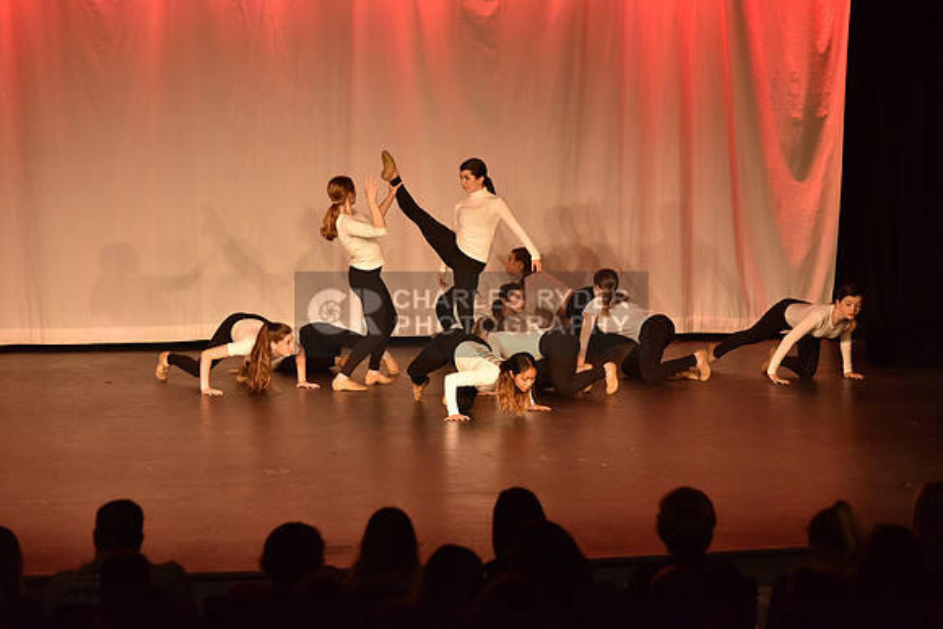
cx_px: 472
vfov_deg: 11.2
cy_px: 314
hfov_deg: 16.8
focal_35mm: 122
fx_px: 3196
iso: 2000
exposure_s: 1/250
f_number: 4.5
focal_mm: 122
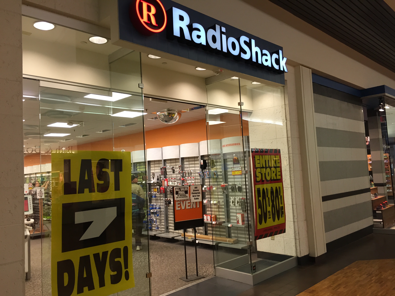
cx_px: 198
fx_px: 331
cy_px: 148
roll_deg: +3.4
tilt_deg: +5.4
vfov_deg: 48.2
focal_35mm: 29
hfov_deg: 61.7
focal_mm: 4.15
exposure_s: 1/30
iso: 40
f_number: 2.2
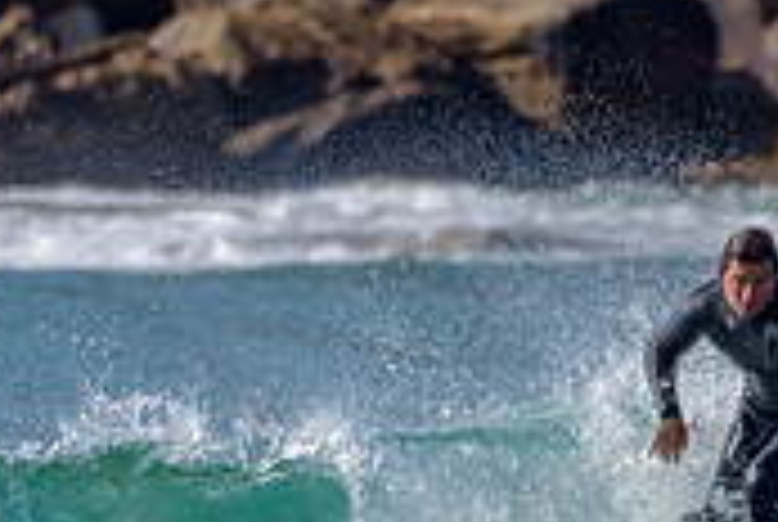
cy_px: 491
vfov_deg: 0.7
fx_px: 44443
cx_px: 740
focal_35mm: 2053
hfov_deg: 1.0
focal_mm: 500
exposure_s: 1/2000
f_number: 5.6
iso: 180
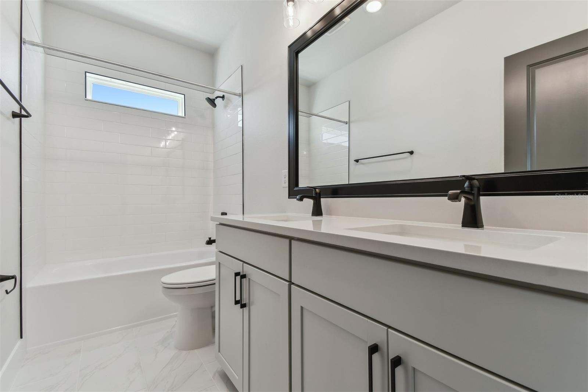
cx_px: 294
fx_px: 245
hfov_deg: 100.4
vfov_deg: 77.3
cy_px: 196
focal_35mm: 15
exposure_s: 1/25
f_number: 7.1
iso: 100
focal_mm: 10
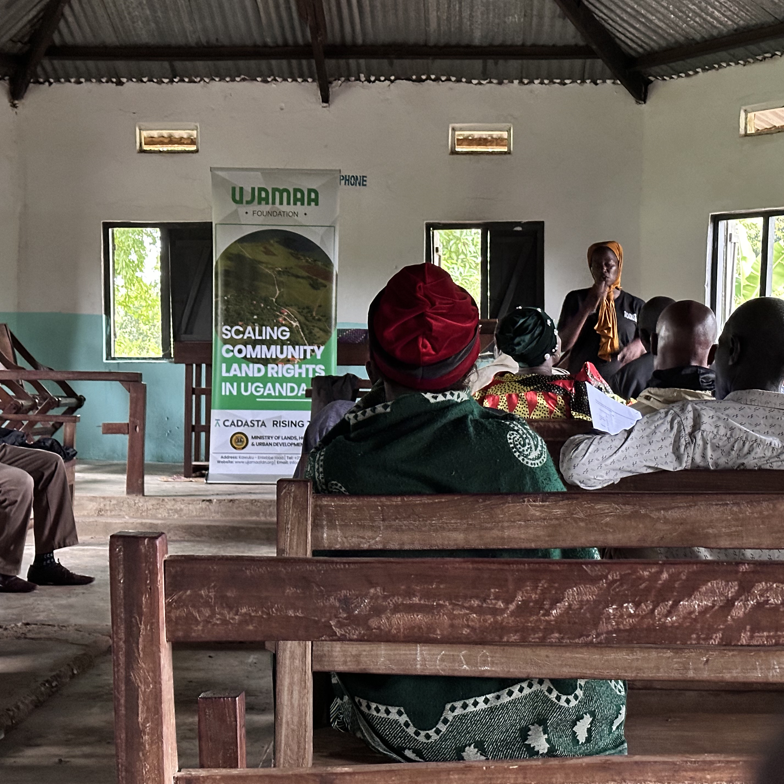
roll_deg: -0.6
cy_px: 397
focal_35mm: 60
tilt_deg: -2.4
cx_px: 440
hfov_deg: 28.6
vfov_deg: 28.6
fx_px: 1537
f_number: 1.78
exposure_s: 1/25
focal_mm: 6.86
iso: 640
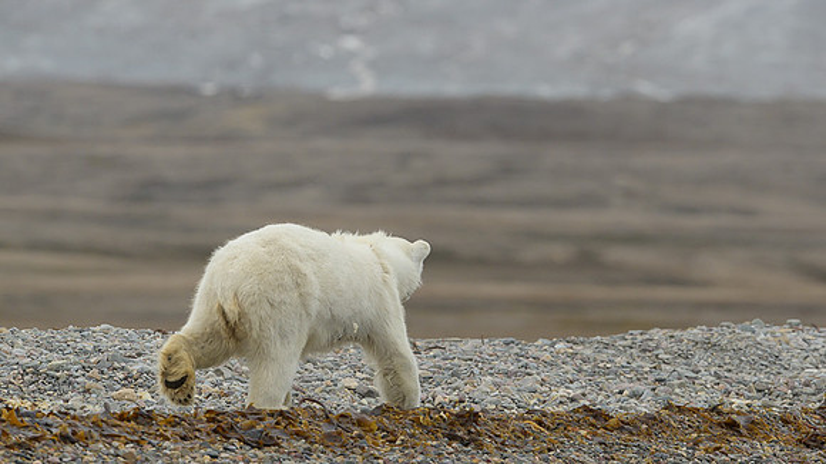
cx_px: 413
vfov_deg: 2.3
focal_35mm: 524
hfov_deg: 4.1
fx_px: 11473
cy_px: 195
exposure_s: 1/2000
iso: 1600
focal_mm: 500
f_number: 7.1
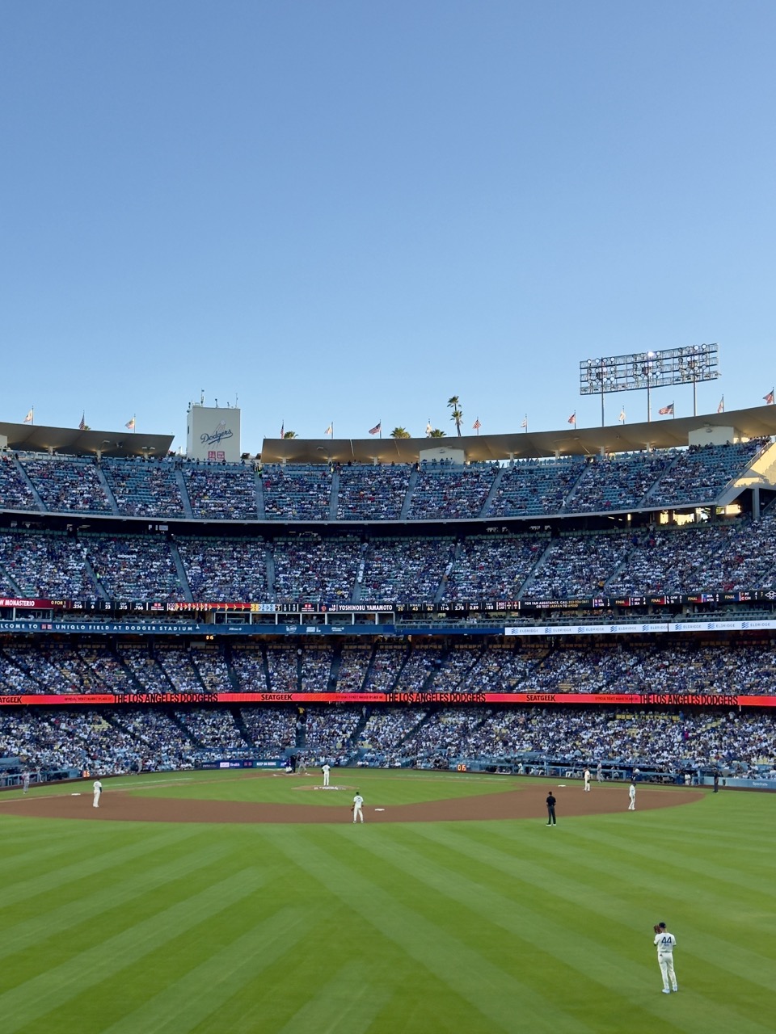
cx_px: 388
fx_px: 1435
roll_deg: +0.3
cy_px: 517
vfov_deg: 39.7
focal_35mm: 48
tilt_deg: +6.1
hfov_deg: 30.3
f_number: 1.78
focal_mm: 6.76
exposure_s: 1/1984
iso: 64
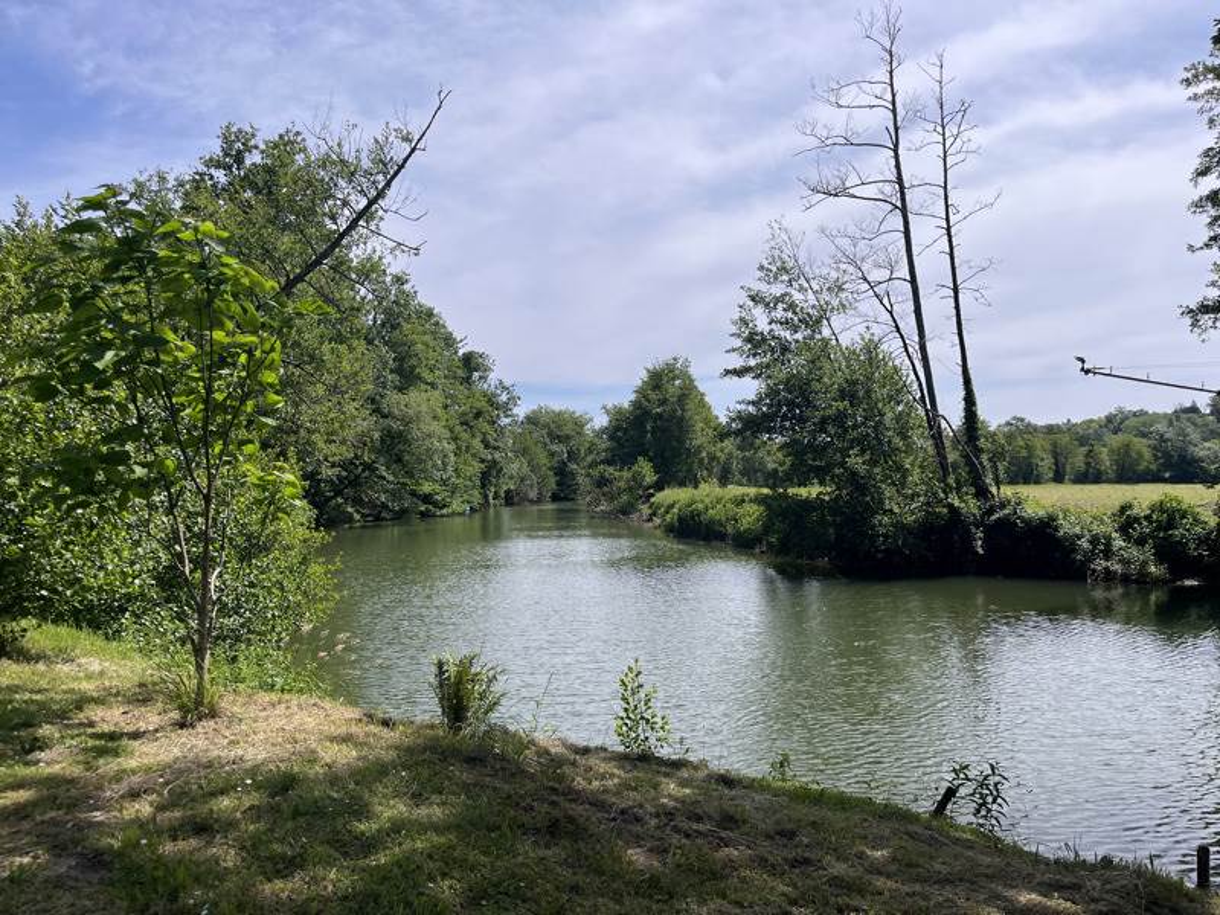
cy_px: 458
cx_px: 610
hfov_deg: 67.3
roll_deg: +0.3
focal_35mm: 26
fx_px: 916
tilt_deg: +0.5
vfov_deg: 53.1
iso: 50
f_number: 1.6
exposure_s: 1/5556
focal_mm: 5.1
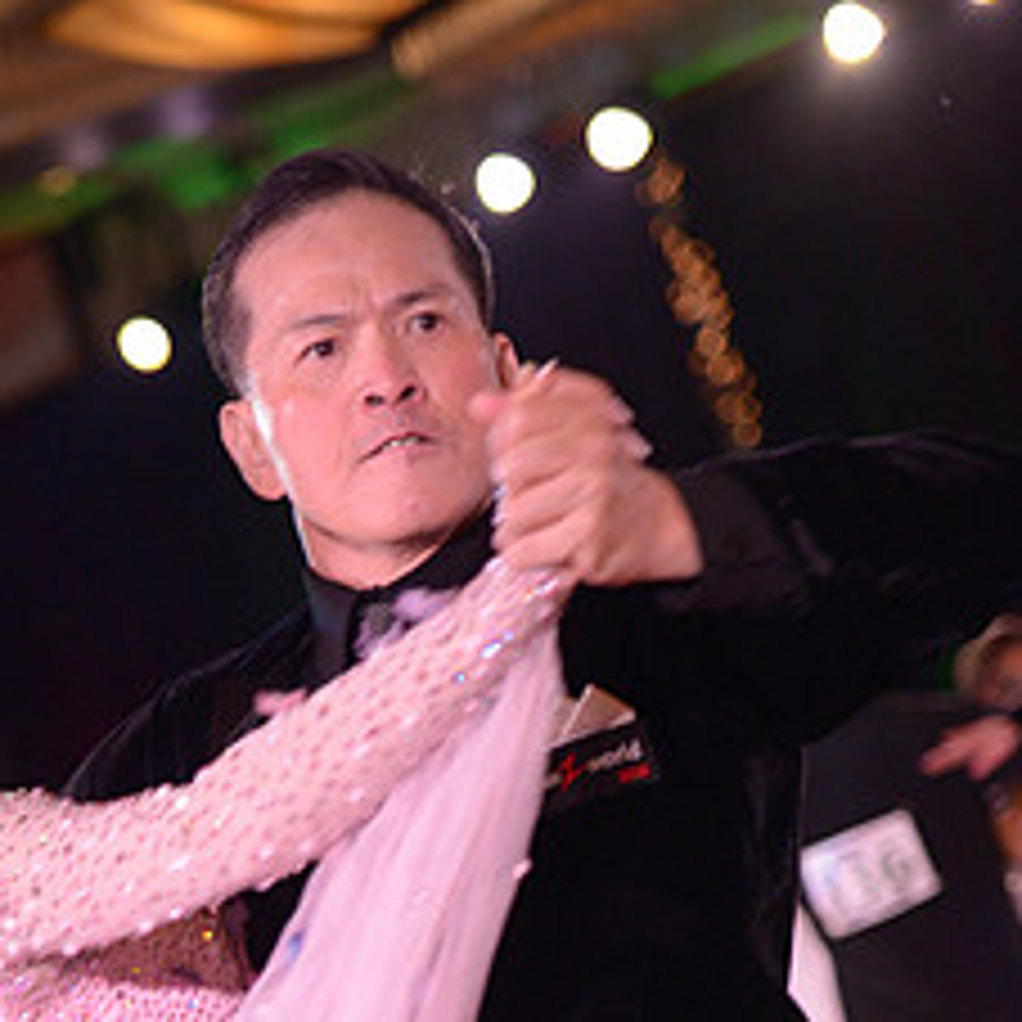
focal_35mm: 239
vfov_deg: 7.3
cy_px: 1261
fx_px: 7983
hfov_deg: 7.3
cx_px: 209
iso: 1250
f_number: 4
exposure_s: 1/200
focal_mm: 110
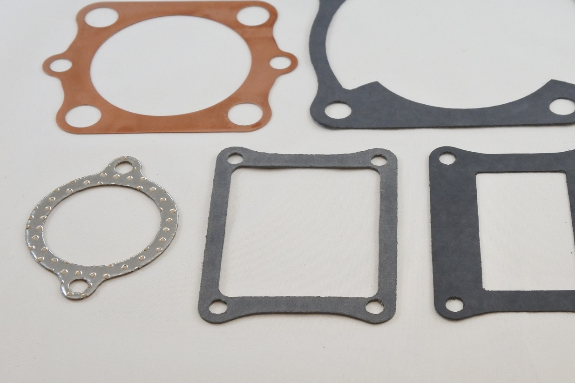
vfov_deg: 18.4
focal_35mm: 74
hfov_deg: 27.3
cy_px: 151
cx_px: 328
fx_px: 1182
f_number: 4.8
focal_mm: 22.3
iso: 400
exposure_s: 1/125
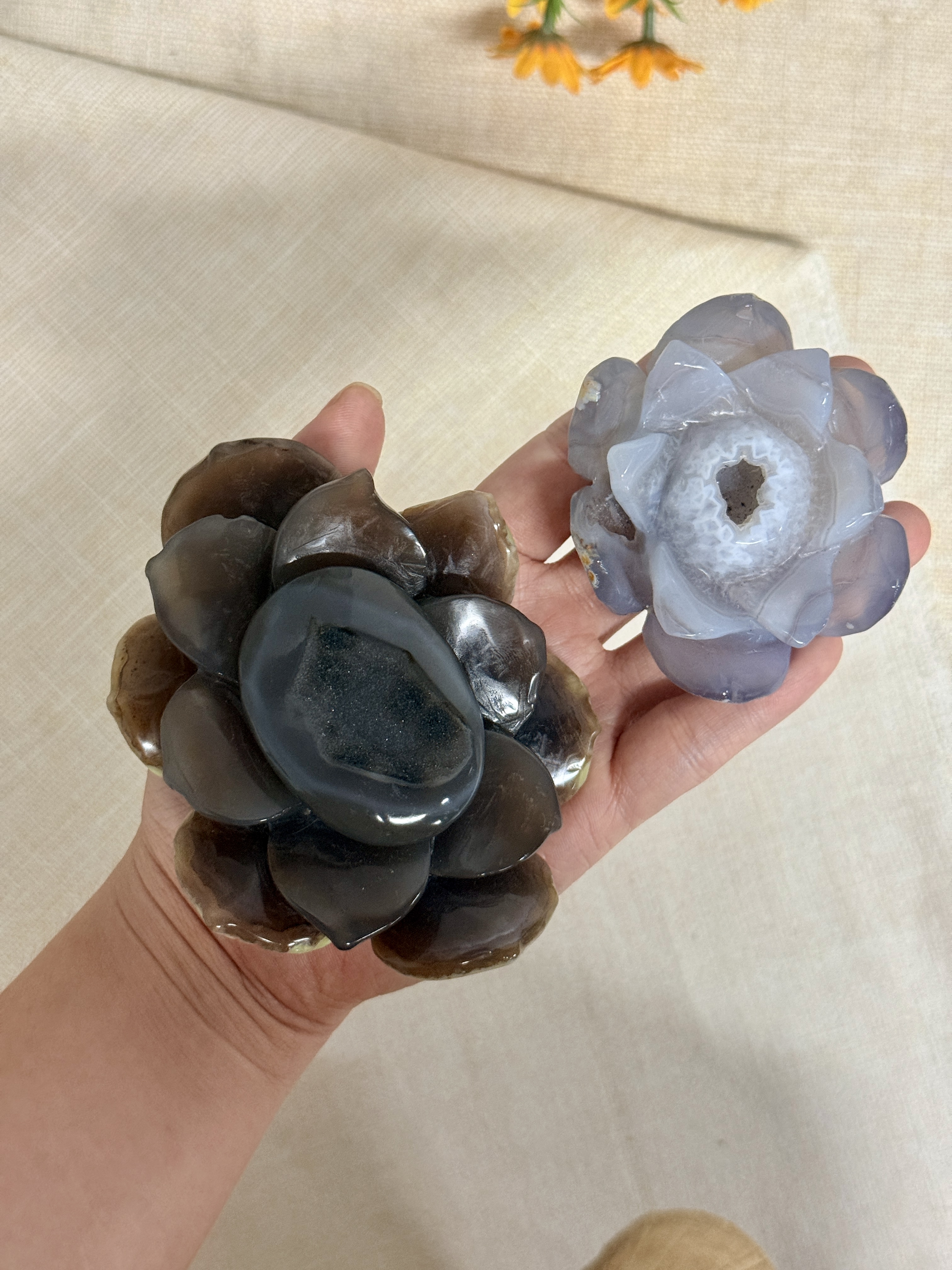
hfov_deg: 30.3
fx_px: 1760
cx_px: 476
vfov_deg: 39.7
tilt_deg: -86.3
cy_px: 635
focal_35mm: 48
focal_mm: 6.76
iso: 200
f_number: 1.78
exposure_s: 1/50
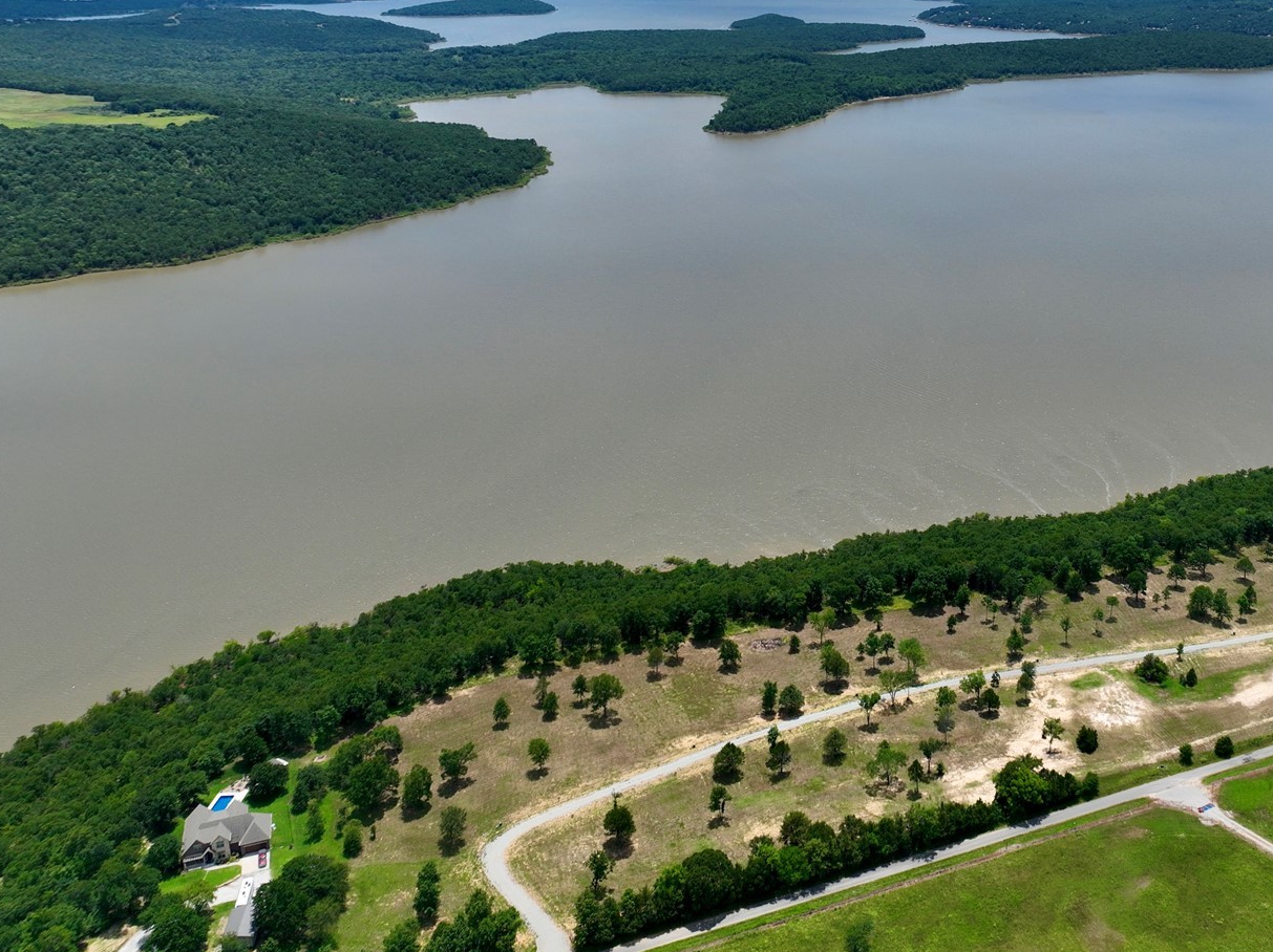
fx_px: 1396
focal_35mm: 38
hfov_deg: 47.4
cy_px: 244
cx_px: 932
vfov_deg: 36.8
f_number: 2.8
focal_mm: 12.29
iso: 110
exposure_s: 1/2000
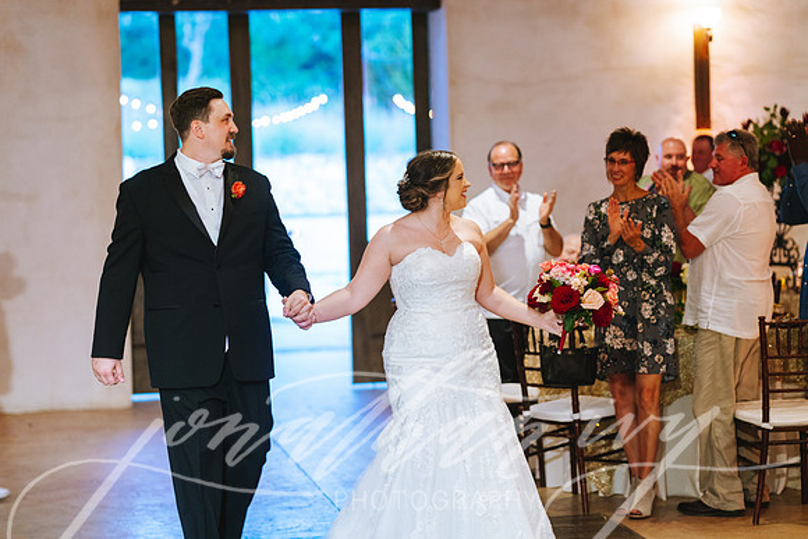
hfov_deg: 23.9
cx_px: 404
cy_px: 270
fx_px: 1908
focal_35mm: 85
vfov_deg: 16.1
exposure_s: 1/125
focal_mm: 85
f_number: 2
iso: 2500
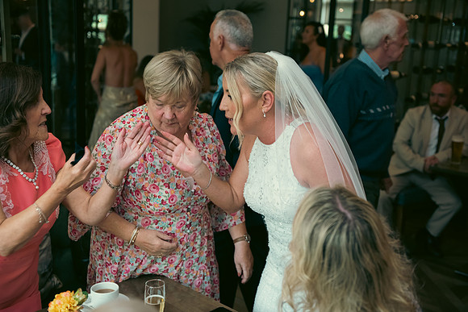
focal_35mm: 44
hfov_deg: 44.5
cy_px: 156
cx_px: 234
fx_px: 572
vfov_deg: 30.5
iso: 800
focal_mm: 44
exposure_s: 1/160
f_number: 3.5
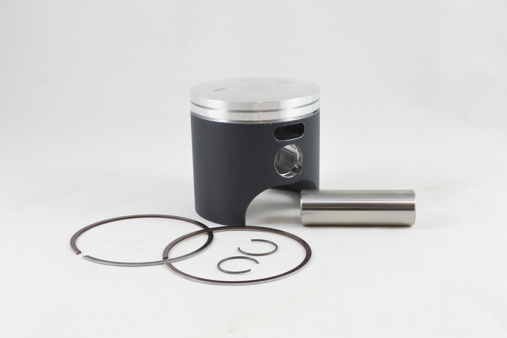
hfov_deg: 50.7
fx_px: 535
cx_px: 254
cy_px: 169
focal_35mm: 38
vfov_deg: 35.0
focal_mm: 14.3
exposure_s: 1/125
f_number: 4
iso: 560
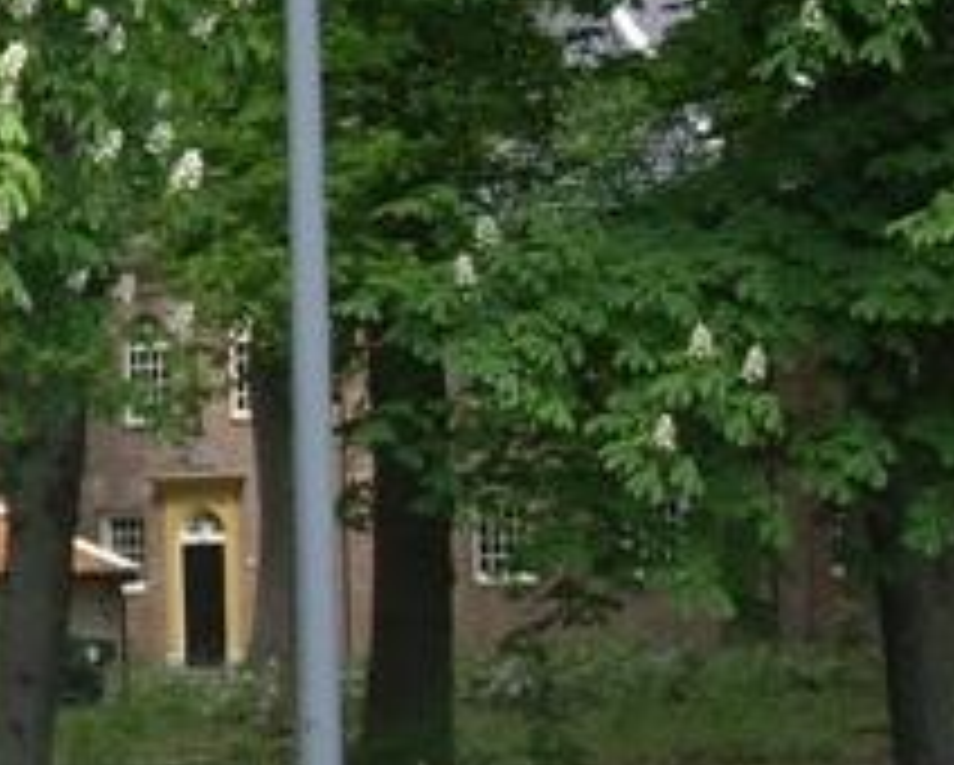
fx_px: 3165
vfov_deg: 13.7
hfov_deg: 16.8
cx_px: 22
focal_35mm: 112
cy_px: 86
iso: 64
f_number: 2.8
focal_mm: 7.9
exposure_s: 1/160
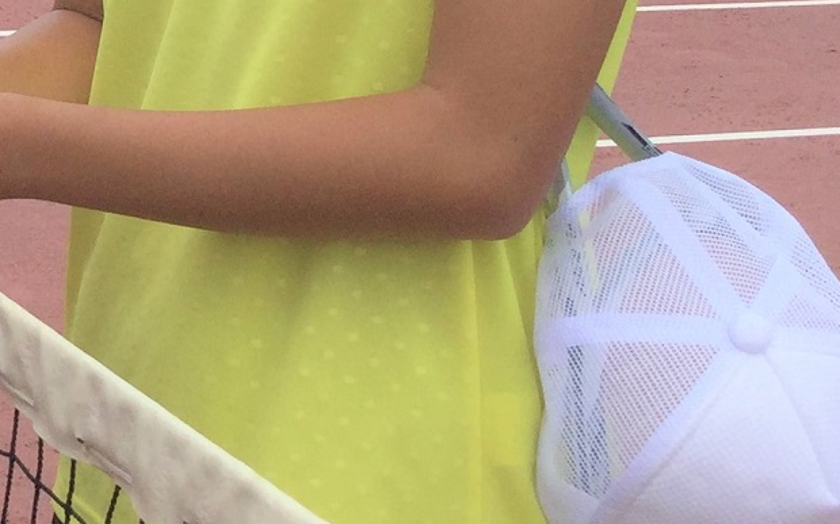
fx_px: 2426
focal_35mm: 106
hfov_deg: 18.4
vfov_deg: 12.1
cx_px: -228
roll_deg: -1.8
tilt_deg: -7.5
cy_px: -95
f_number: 2.4
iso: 25
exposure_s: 1/1199
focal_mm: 3.3
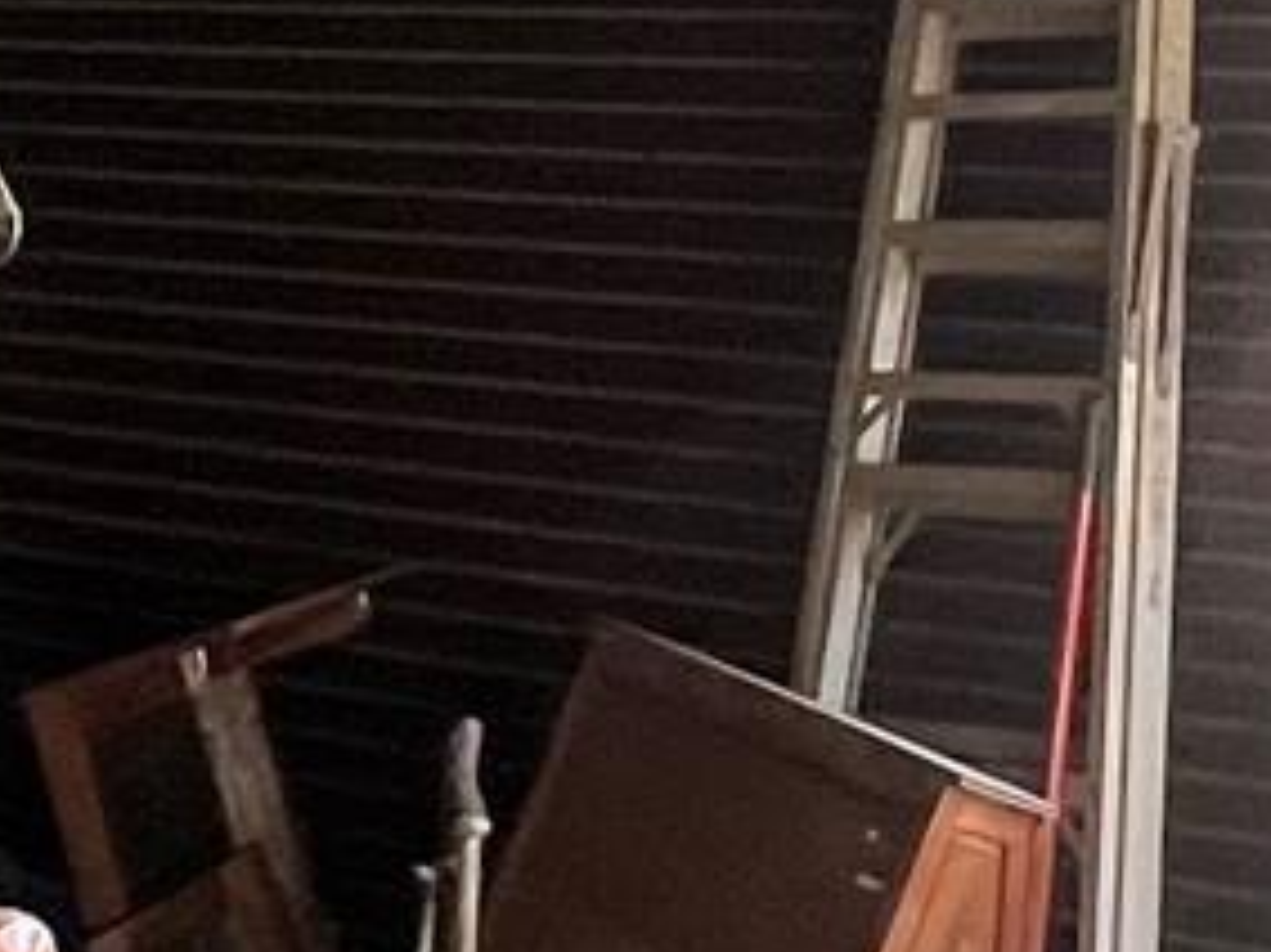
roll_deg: -0.9
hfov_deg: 20.6
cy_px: -319
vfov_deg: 14.9
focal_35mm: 94
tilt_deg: +7.0
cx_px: 1037
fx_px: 3450
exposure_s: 1/60
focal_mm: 1.57
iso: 400
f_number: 1.8
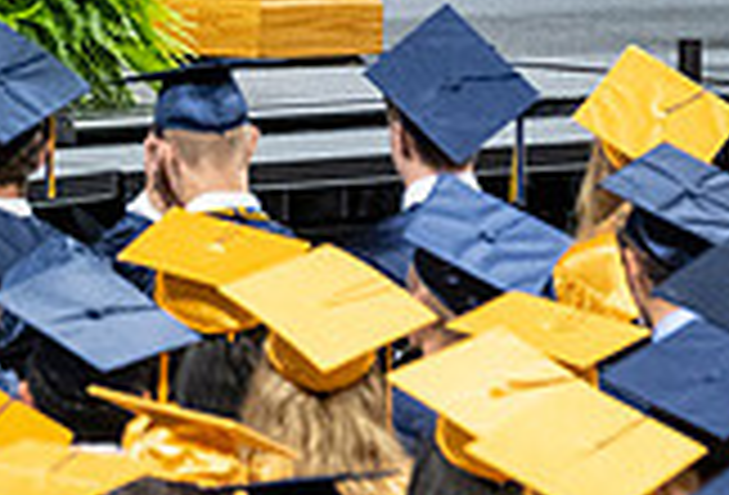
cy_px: -399
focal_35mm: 763
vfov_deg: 1.8
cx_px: -292
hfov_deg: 2.7
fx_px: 15538
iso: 2000
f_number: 4.5
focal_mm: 145
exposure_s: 1/200
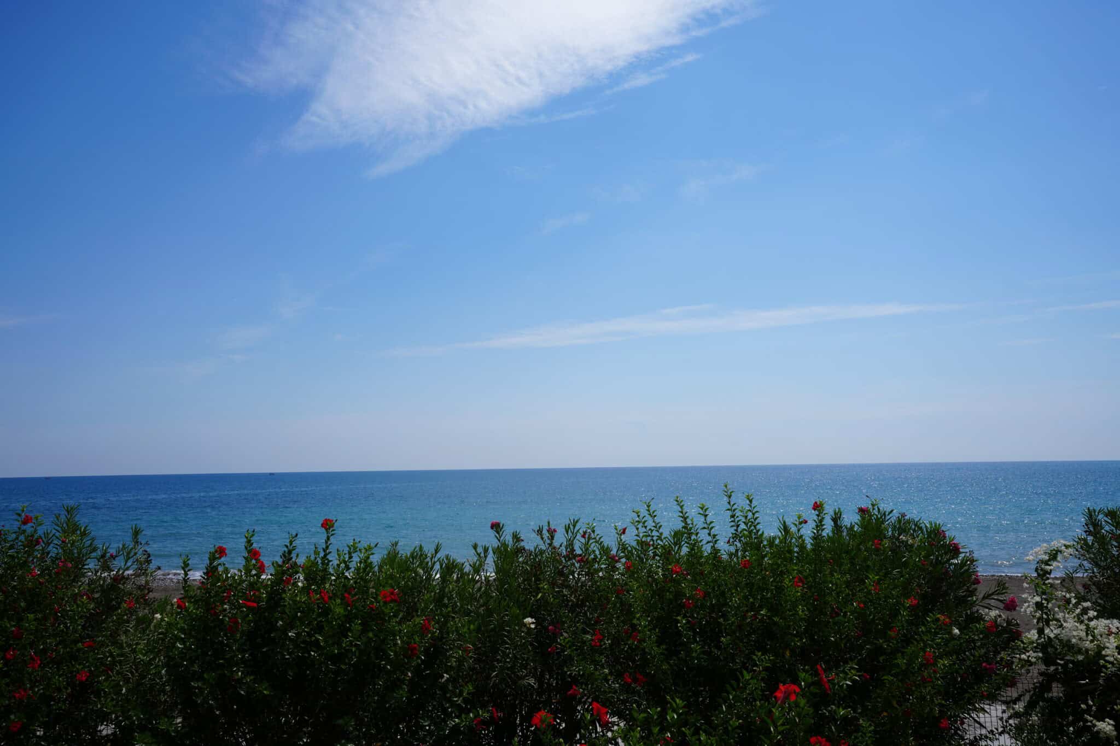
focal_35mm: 28
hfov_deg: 65.5
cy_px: 373
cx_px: 560
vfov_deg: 46.4
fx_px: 871
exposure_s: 1/400
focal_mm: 28
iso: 100
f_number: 10
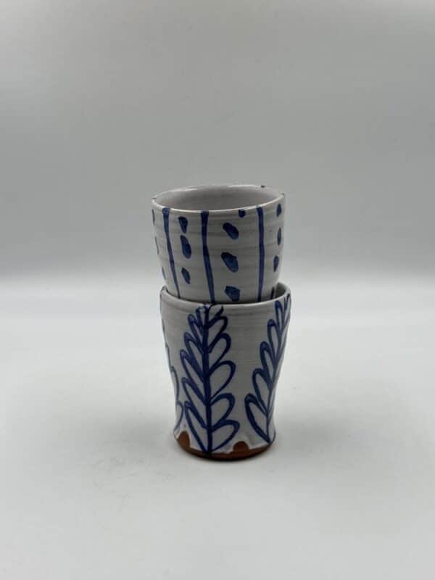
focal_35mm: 48
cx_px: 218
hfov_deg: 30.3
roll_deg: -0.9
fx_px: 804
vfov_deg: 39.7
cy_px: 290
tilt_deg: -16.9
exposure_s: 1/663
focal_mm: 6.86
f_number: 1.78
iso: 64
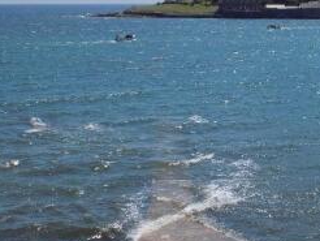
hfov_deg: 19.8
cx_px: 292
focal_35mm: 97
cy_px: 117
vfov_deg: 15.3
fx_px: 898
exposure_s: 1/160
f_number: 11.5
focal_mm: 7.3
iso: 80
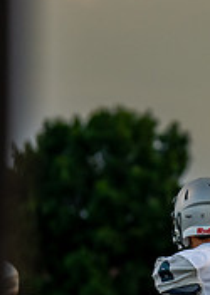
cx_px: 363
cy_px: 301
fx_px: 4434
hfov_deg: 2.7
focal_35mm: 529
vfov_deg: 3.8
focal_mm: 110
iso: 640
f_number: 2.8
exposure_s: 1/1000
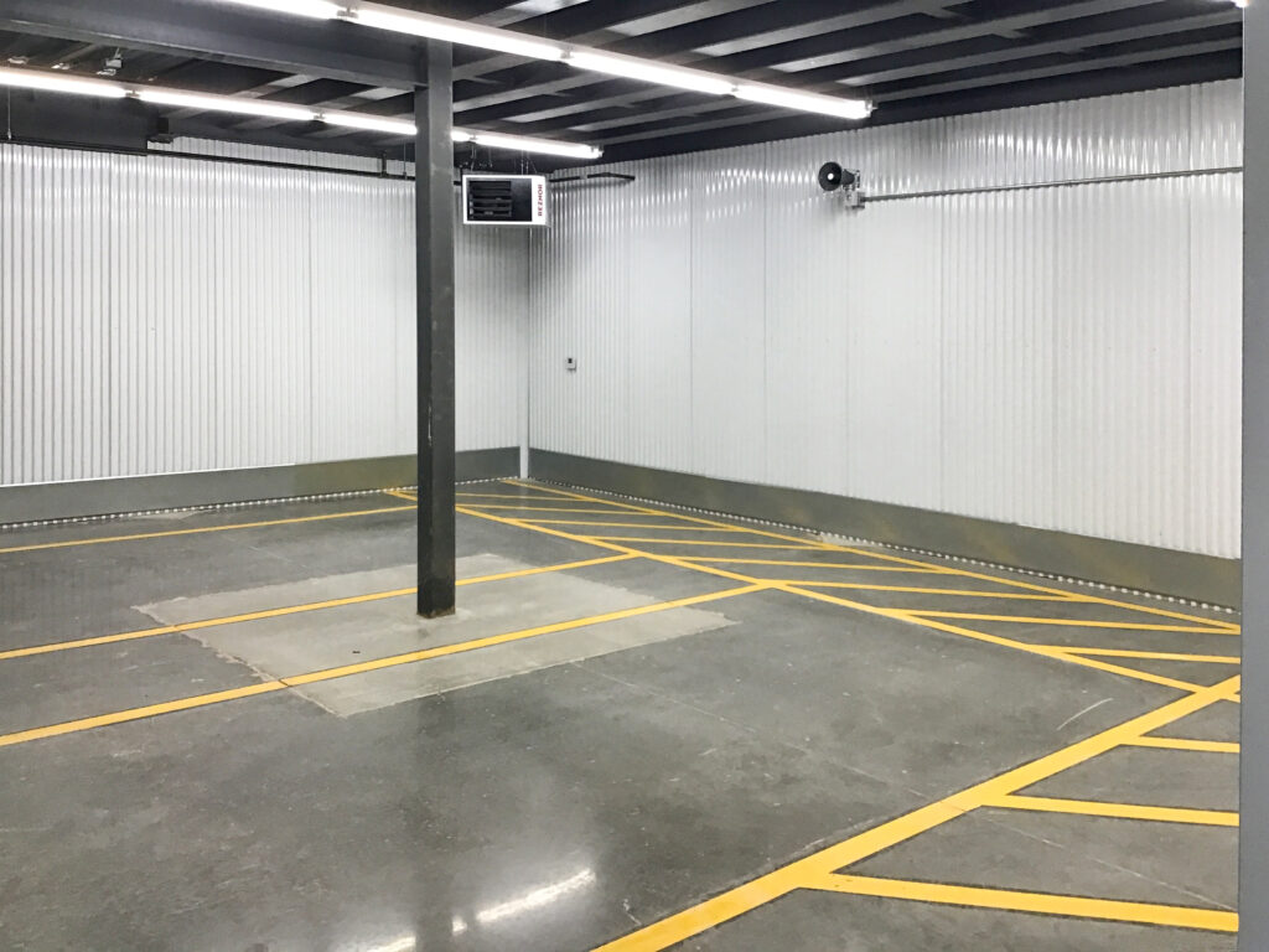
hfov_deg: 58.4
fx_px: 1136
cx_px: 634
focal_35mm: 31
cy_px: 476
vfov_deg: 45.4
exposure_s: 1/30
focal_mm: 3.3
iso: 40
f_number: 2.4
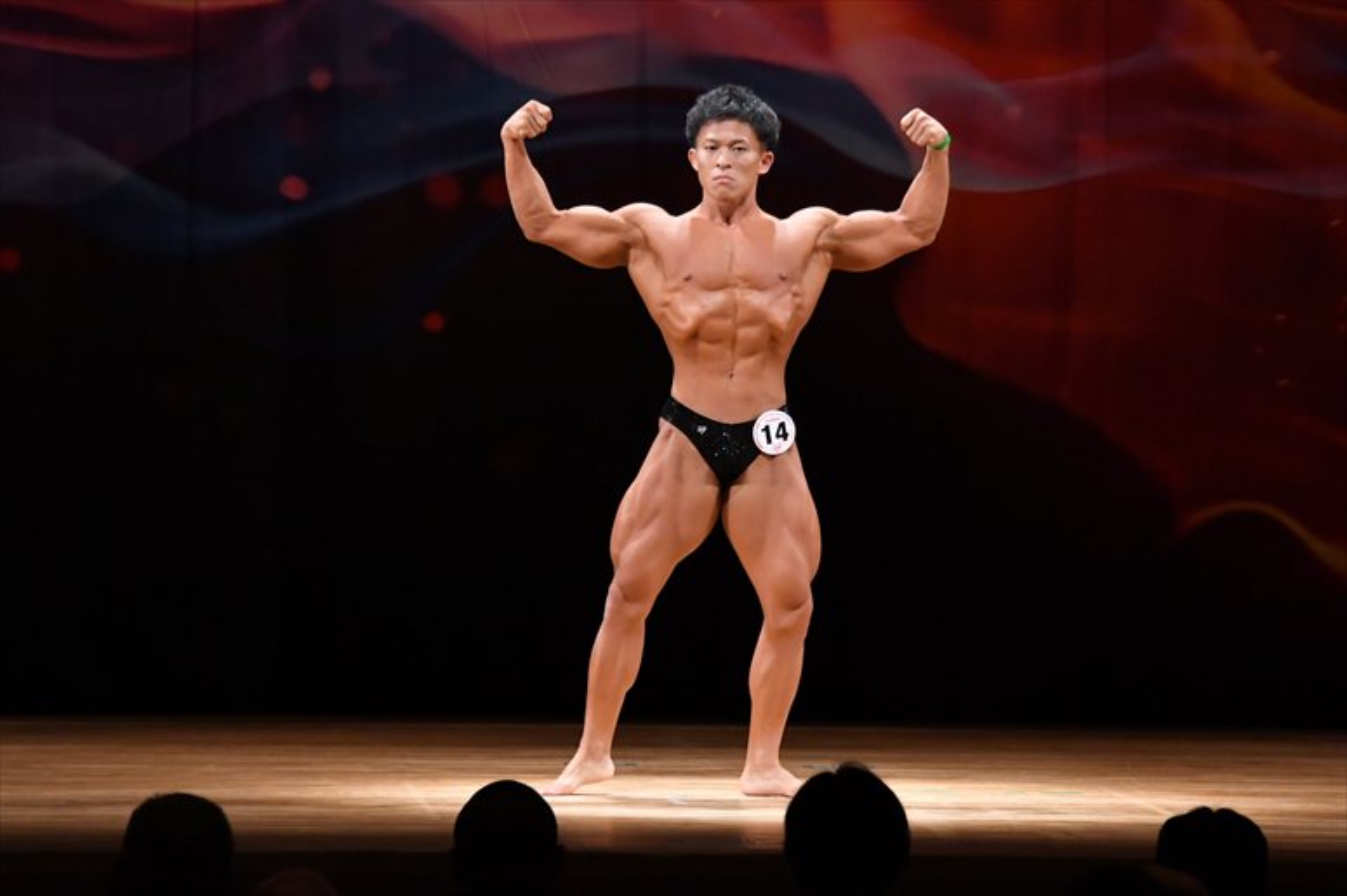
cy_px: 448
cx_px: 674
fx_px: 8976
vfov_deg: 5.7
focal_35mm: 240
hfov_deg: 8.6
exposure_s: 1/400
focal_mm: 160
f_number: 5.6
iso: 4000
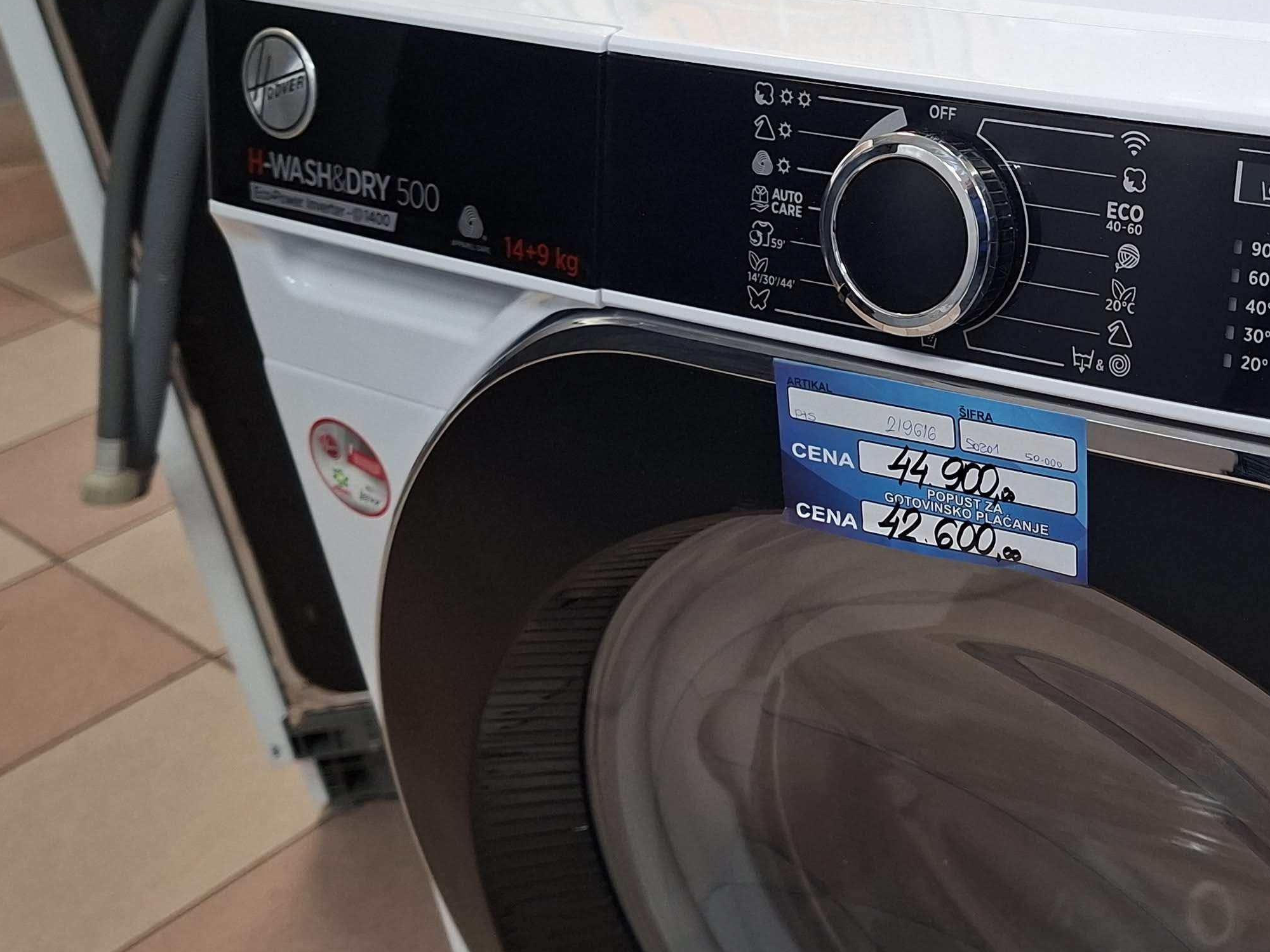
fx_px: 1688
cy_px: 376
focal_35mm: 46
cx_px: 1136
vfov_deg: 31.4
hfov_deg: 38.5
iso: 200
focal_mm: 5.54
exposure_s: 1/50
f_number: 1.8
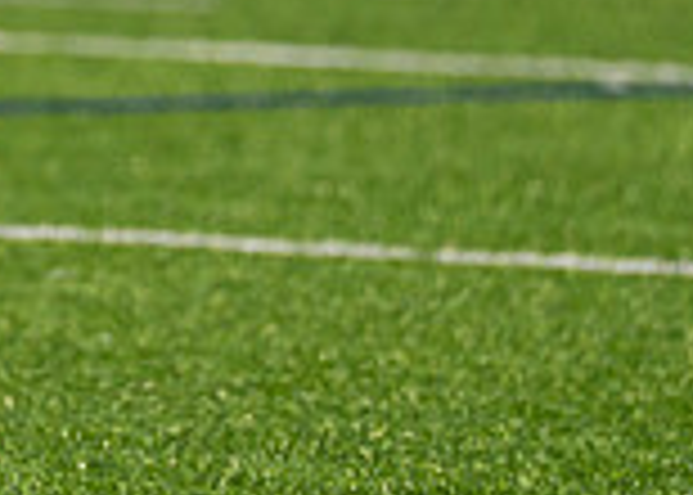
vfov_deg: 1.3
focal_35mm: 1110
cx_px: -487
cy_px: -397
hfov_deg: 1.8
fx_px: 21847
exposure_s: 1/5000
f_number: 2.8
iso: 125
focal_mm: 200
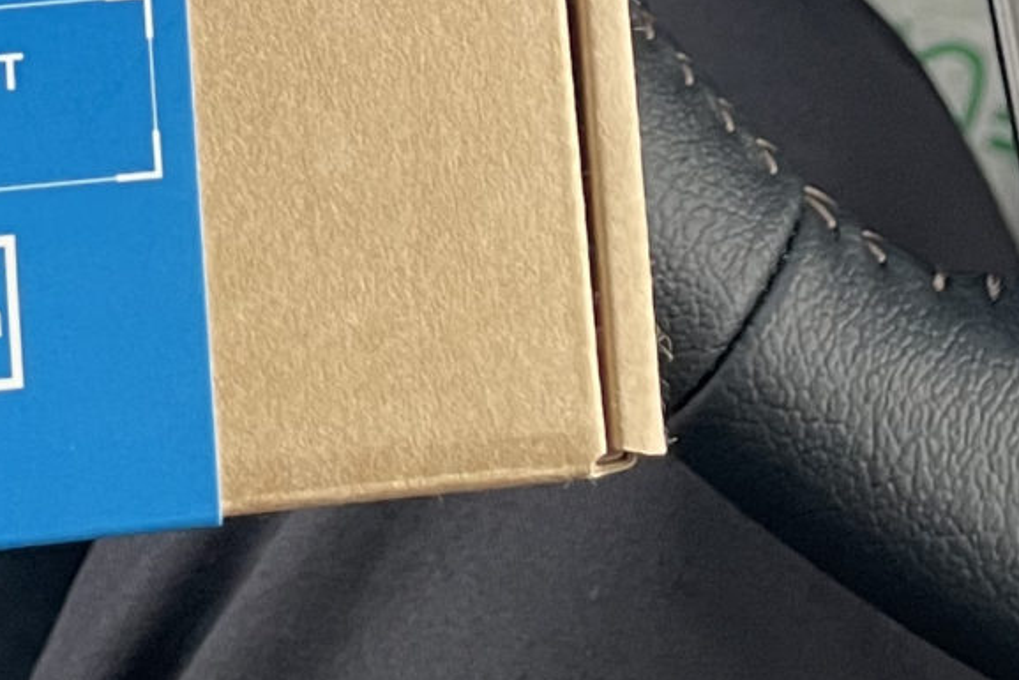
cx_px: 247
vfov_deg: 10.1
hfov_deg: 17.0
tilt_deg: -31.7
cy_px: -895
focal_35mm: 120
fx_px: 3397
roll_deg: -1.6
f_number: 1.6
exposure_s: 1/74
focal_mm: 4.2
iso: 125
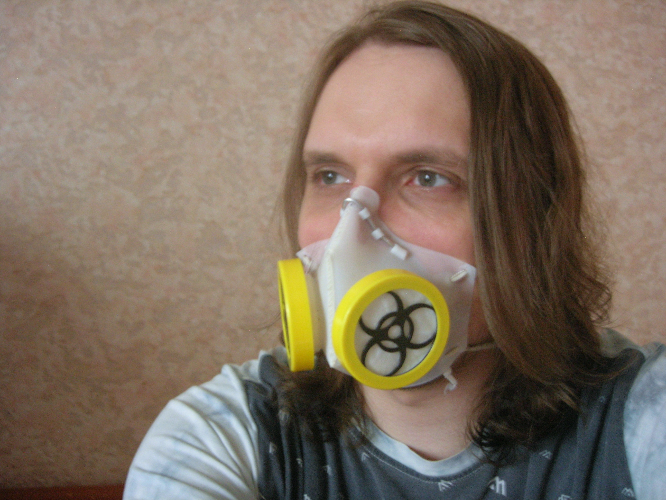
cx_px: 333
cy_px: 250
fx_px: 731
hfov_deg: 49.0
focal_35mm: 38
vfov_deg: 37.7
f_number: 2.8
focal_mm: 7.8
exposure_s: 1/1.5
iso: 200
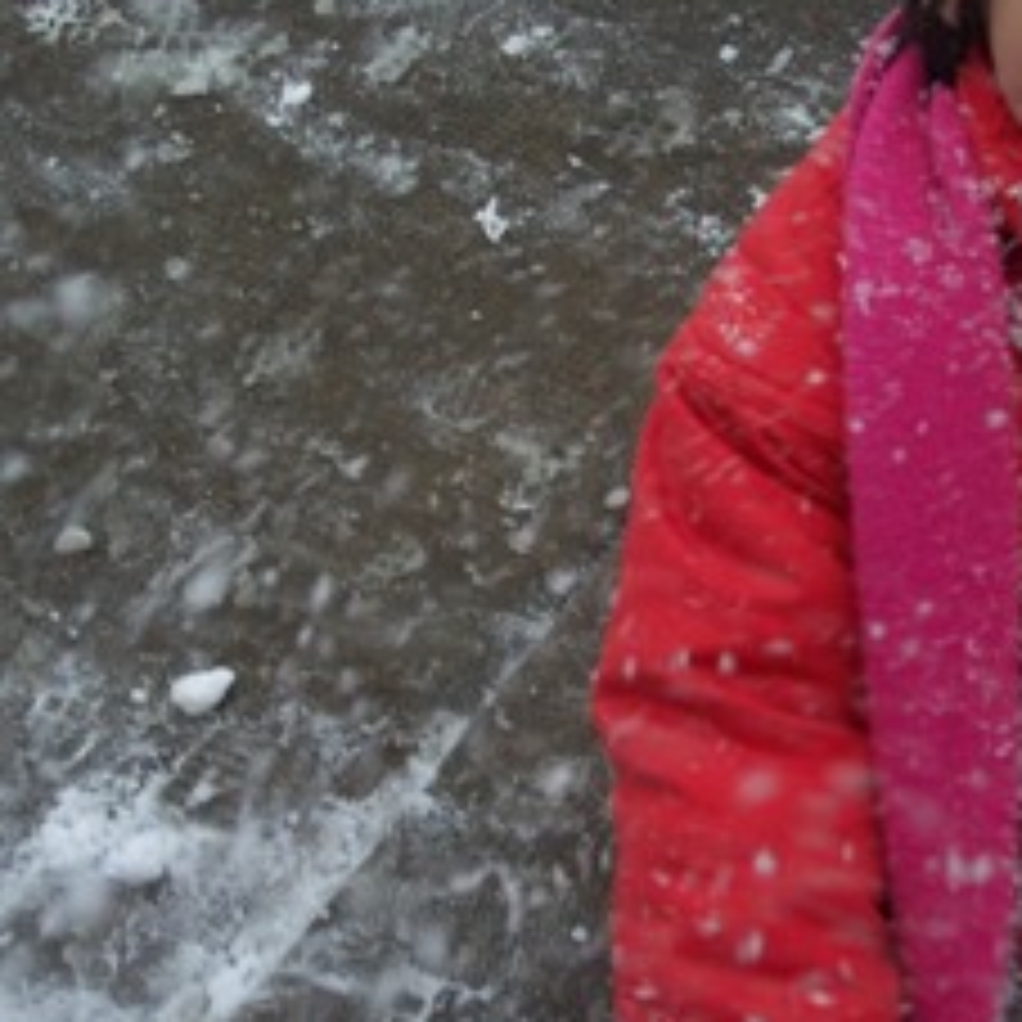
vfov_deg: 25.3
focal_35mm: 68
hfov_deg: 25.3
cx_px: 648
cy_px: 392
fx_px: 2271
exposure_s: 1/250
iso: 100
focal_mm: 8
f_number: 3.4
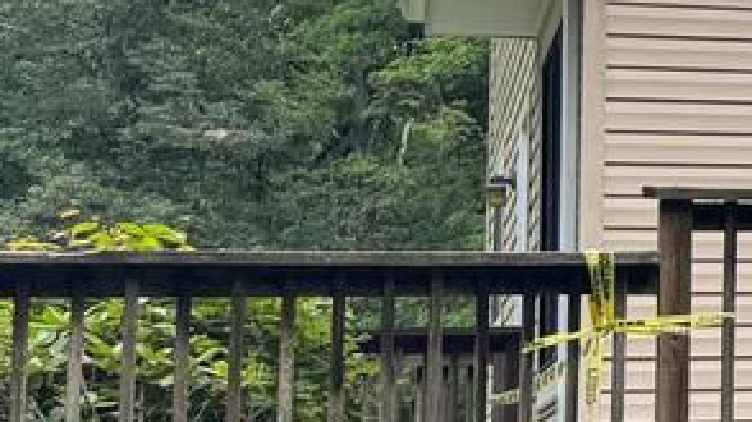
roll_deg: +2.5
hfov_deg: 13.2
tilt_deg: +8.5
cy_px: 46
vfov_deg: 9.4
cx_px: 1721
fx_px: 2551
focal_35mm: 128
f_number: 1.78
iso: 80
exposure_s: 1/685
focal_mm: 6.76
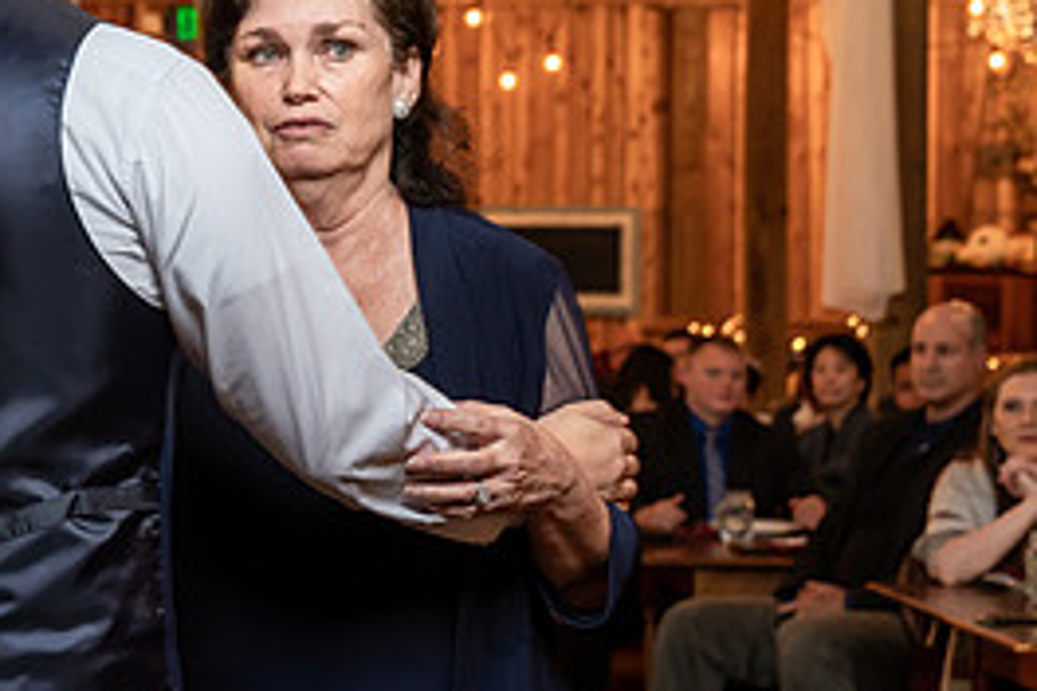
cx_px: 110
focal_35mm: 101
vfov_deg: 13.6
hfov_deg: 19.8
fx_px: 2909
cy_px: 316
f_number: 4
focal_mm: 46
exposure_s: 1/100
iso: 2000
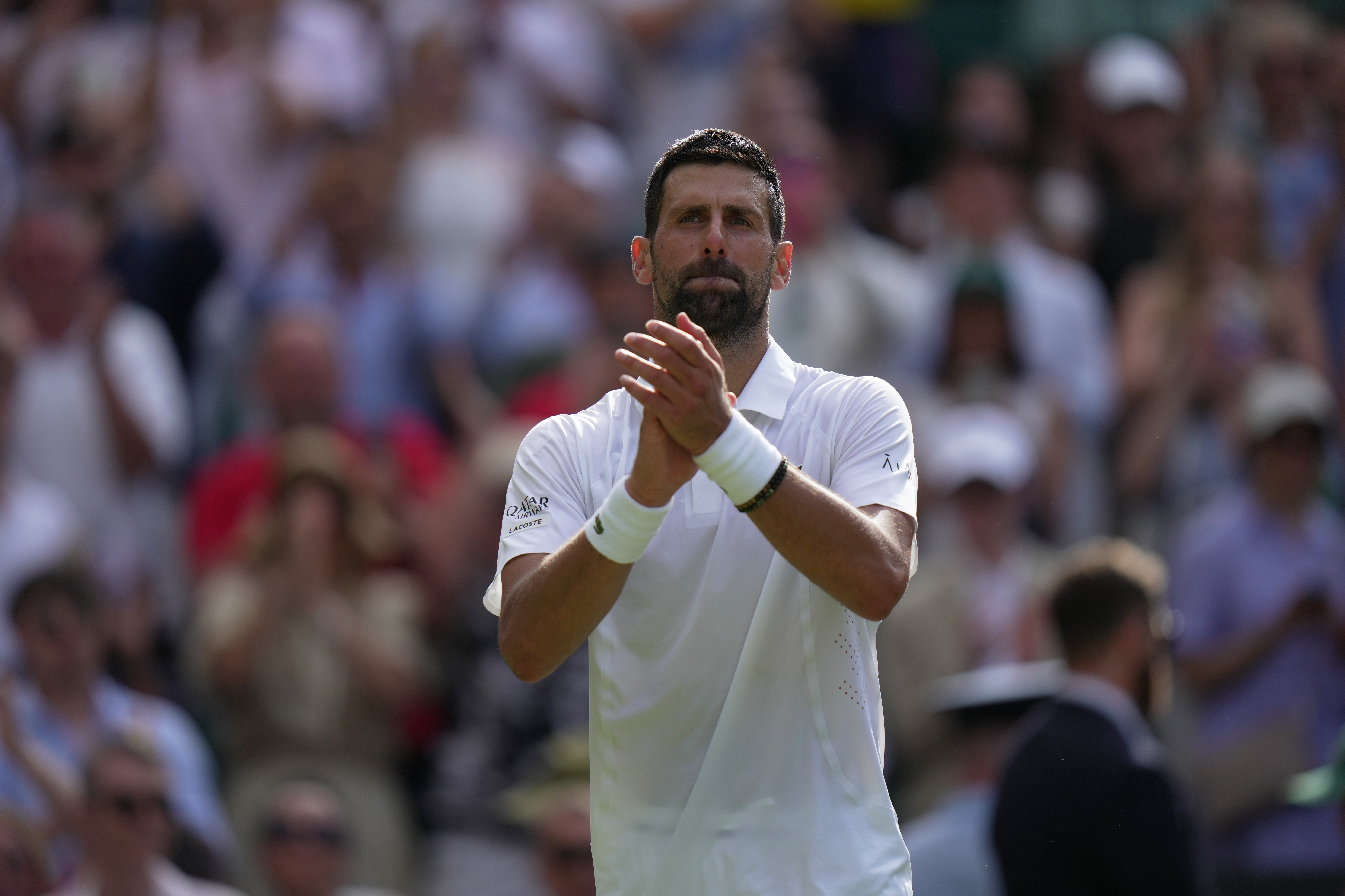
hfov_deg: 5.2
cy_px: 448
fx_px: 14943
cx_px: 672
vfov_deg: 3.4
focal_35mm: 400
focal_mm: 400
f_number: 2.8
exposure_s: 1/2500
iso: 250
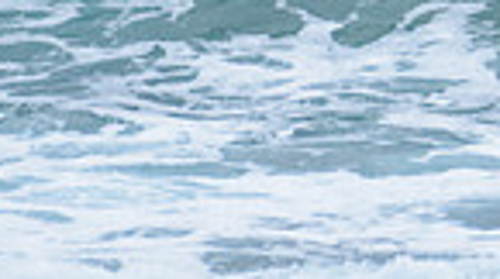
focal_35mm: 2578
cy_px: -347
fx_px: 34123
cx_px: 842
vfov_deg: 0.5
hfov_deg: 0.8
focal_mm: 500
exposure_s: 1/2000
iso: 450
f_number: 5.6
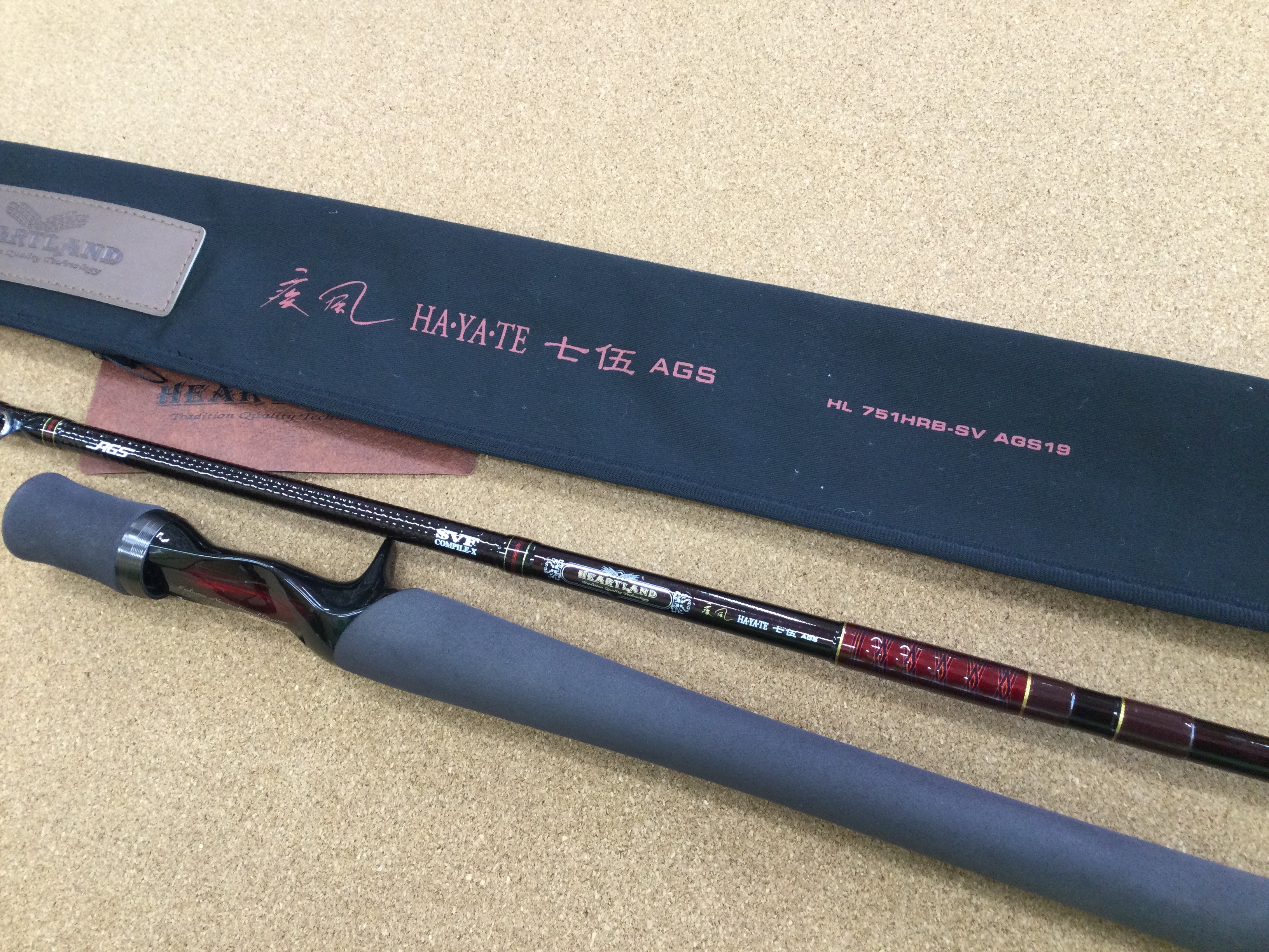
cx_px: 634
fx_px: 1136
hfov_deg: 58.4
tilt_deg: -68.6
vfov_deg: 45.4
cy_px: 476
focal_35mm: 31
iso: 80
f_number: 2.4
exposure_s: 1/30
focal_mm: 3.3
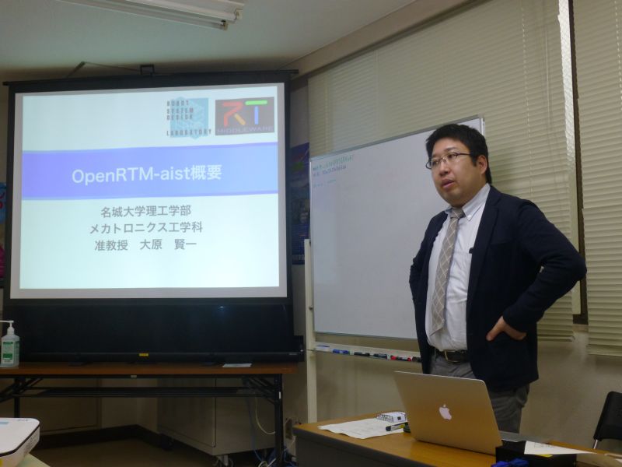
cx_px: 311
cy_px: 234
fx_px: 719
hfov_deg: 46.8
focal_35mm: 40
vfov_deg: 36.0
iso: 200
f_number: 3.7
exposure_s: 1/60
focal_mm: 6.9
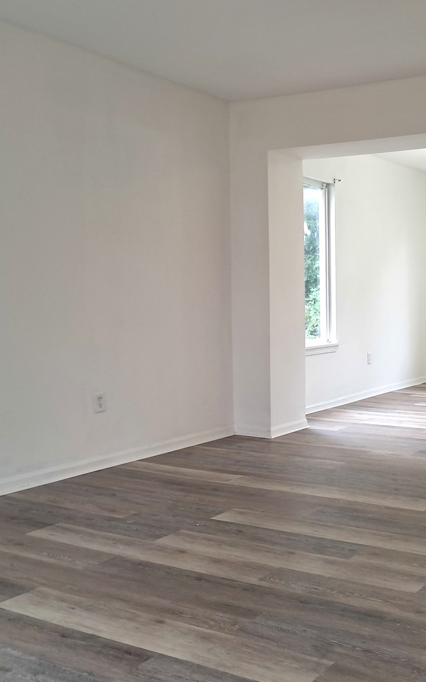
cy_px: 338
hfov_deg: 31.3
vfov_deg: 50.4
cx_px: 381
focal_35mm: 39
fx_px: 725
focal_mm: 4
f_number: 1.8
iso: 200
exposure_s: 1/60
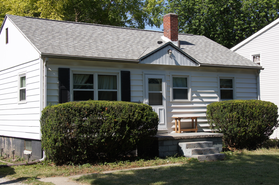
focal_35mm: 52
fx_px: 403
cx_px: 152
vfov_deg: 25.9
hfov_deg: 38.2
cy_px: 79
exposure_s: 1/160
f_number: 8
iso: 100
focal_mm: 30
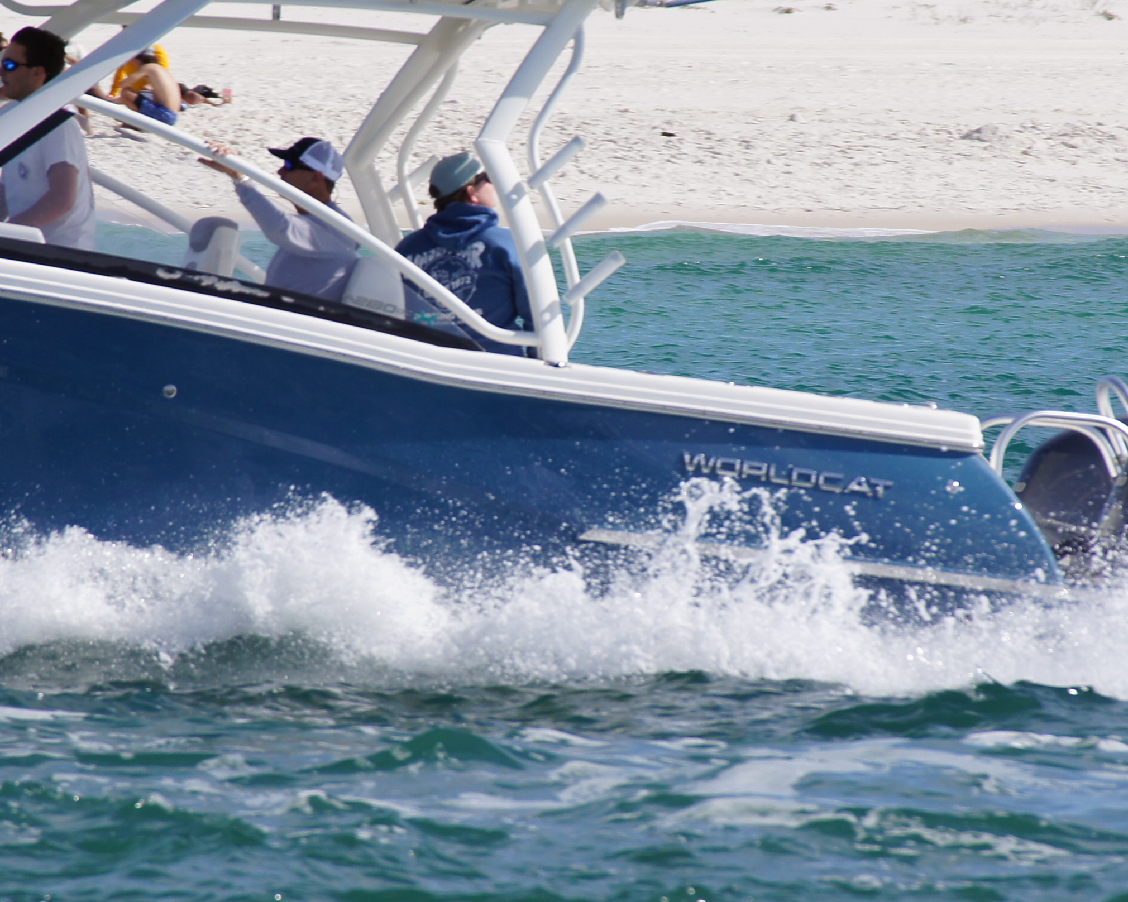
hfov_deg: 2.3
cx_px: 598
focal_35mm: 855
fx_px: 28544
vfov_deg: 1.8
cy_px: 377
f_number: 7.1
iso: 100
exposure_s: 1/500
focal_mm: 250
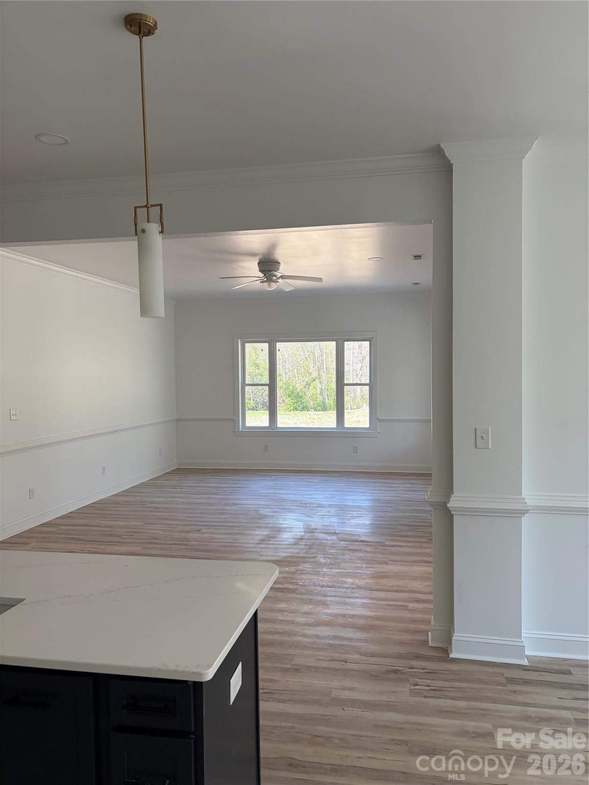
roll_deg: +0.6
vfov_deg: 67.3
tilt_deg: -2.1
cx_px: 294
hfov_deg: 53.1
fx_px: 590
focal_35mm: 26
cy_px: 392
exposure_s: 1/209
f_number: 1.6
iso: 80
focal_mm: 5.96
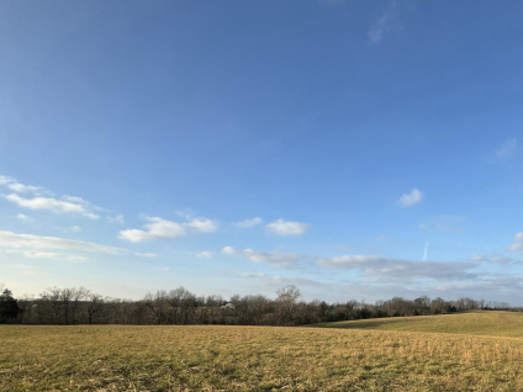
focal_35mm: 22
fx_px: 332
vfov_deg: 57.8
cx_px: 361
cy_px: 296
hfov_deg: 73.4
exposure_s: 1/1178
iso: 50
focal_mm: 2.22
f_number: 2.2
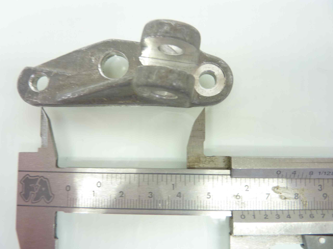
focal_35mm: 25
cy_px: 124
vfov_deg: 54.9
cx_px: 166
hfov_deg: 69.4
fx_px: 240
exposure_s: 1/13
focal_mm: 4.1
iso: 80
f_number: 3.3
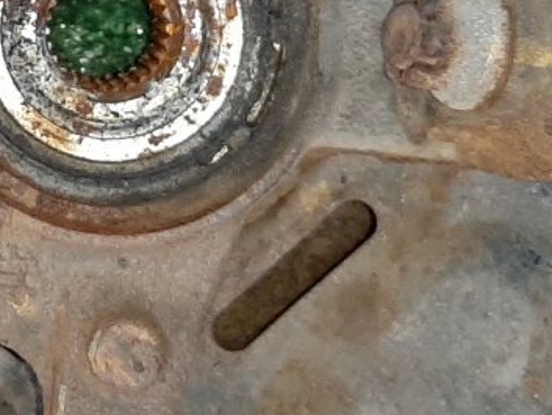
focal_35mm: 106
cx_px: -144
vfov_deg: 13.8
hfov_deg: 17.5
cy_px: -5
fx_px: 1691
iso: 189
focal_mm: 3.93
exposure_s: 1/33
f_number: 1.7
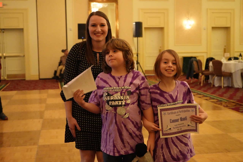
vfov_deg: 26.0
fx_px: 351
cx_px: 122
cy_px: 81
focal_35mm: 52
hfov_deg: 38.2
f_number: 5
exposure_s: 1/125
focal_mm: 52
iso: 12800
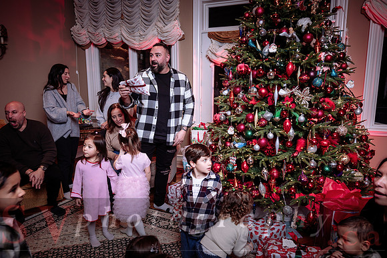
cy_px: 129
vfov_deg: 51.3
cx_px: 194
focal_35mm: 25
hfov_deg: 71.5
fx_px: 269
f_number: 4.5
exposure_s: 1/200
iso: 500
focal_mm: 24
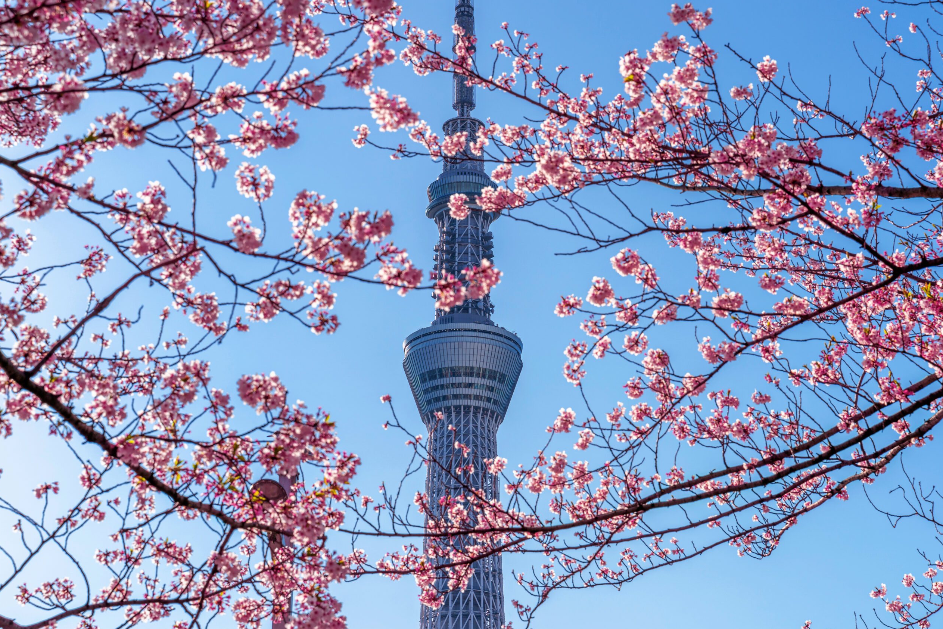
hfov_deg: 26.6
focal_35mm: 76
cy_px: 316
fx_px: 1991
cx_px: 467
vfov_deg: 18.0
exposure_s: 1/200
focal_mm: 75
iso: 100
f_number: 11
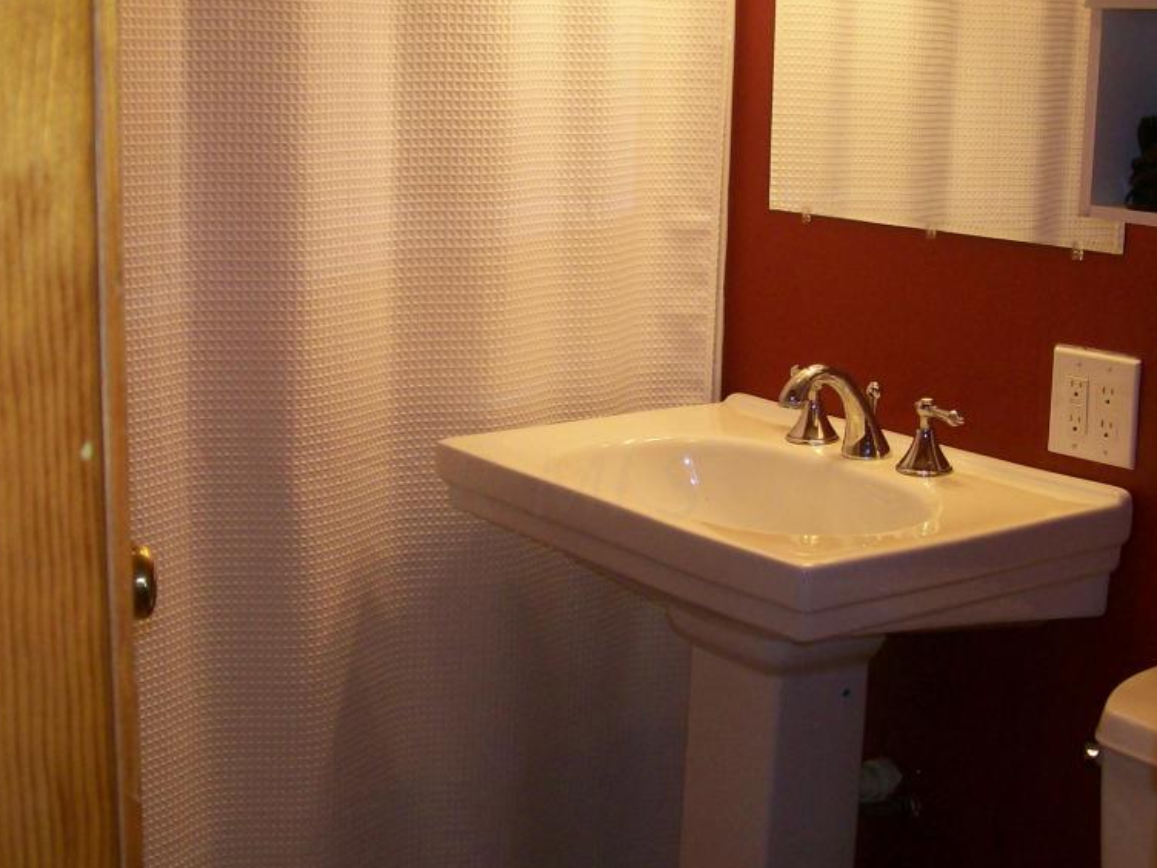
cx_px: 543
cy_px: 485
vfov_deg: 29.7
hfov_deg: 38.9
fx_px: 1638
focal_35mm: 49
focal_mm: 6
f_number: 2.7
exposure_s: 1/64
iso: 140
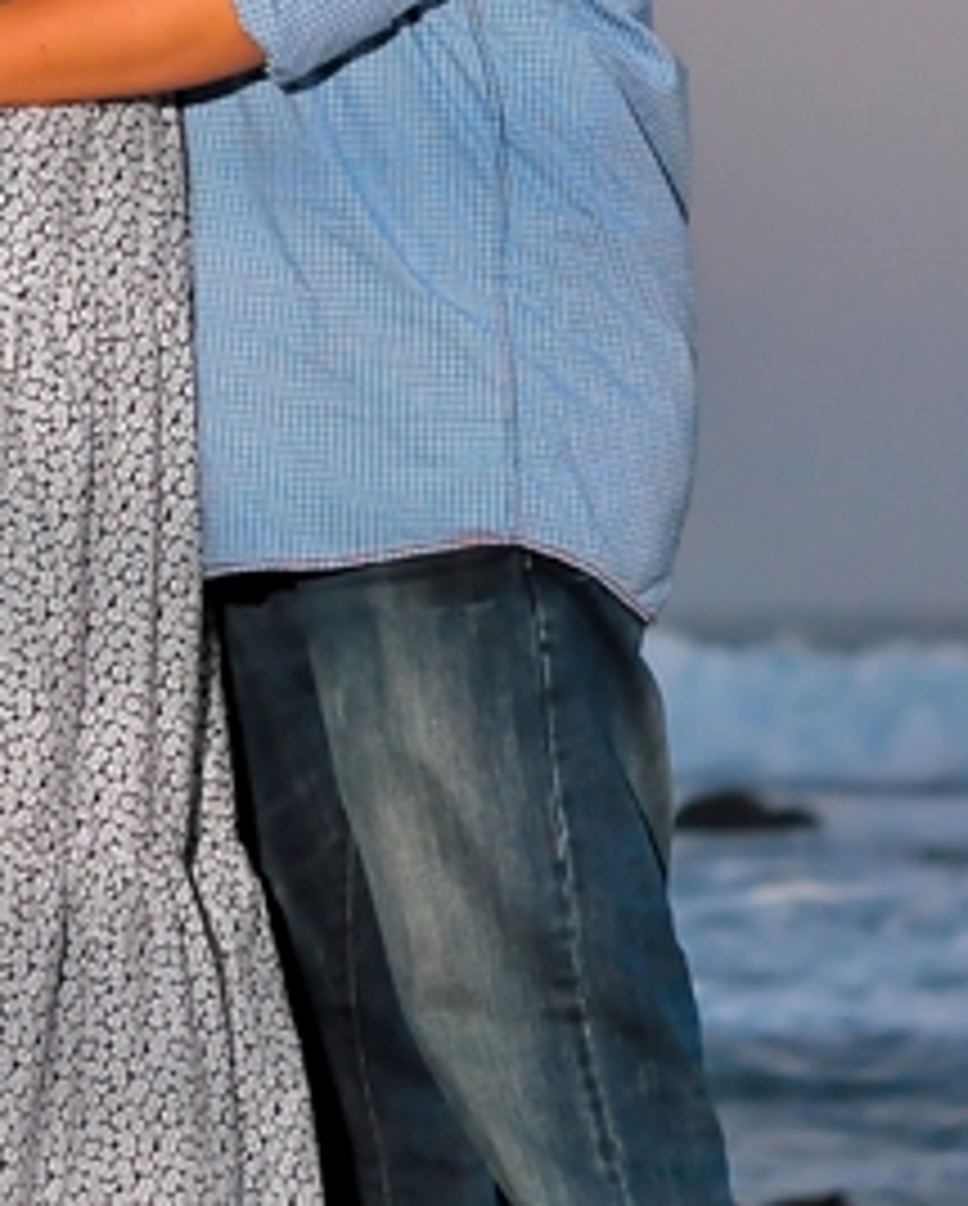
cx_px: 167
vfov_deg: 10.0
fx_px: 6828
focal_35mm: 191
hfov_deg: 8.1
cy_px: -155
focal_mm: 50
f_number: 3.2
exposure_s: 1/800
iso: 1250
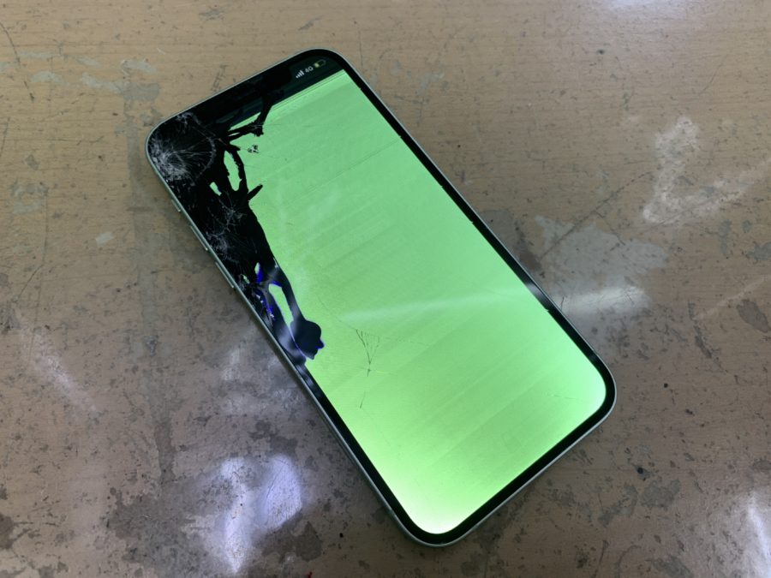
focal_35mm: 26
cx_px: 386
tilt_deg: -67.3
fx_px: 579
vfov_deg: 53.1
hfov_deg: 67.3
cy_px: 289
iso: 25
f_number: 1.8
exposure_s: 1/118
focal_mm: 4.25
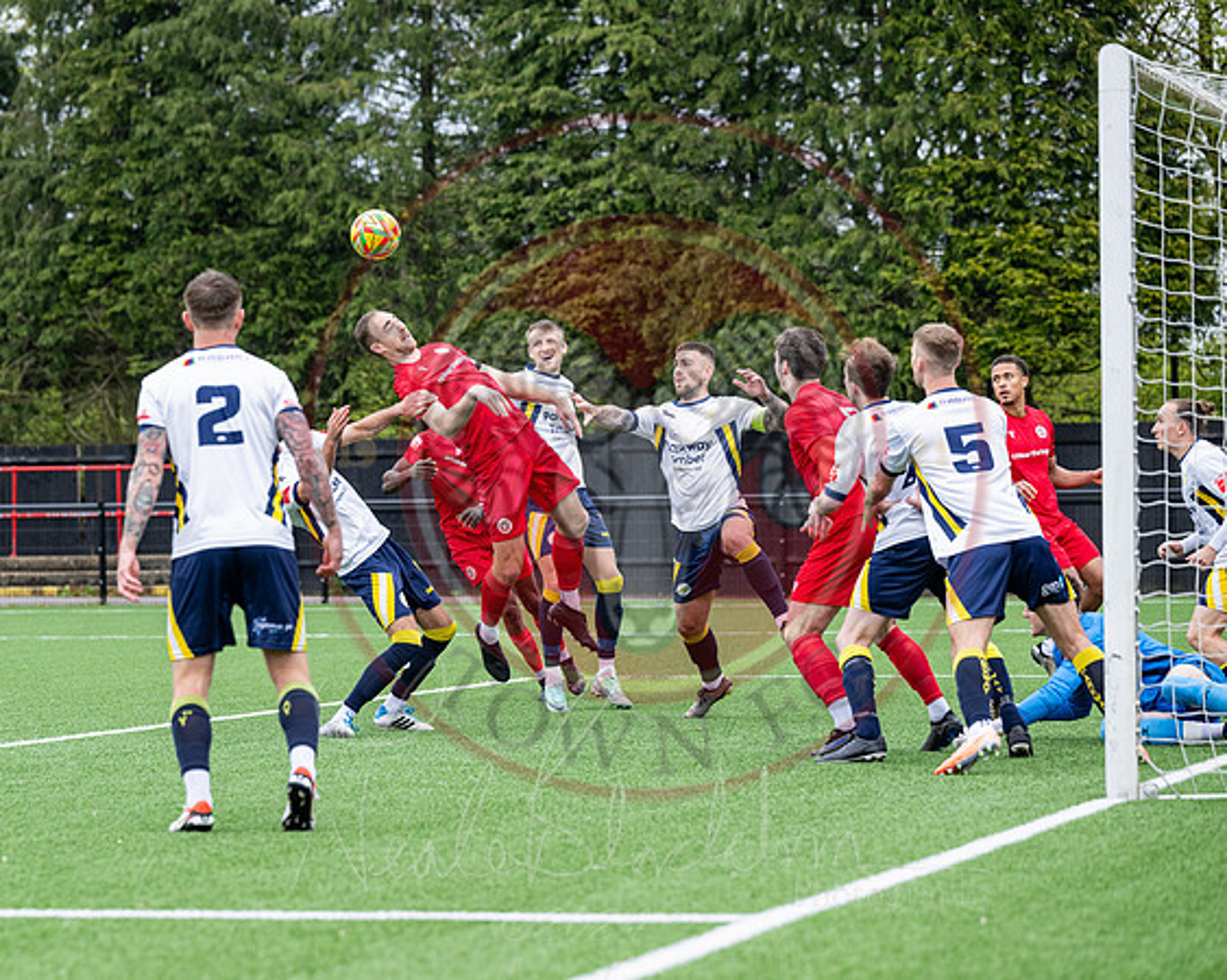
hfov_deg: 13.0
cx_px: 486
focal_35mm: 148
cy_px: 489
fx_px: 5383
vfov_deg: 10.4
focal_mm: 130
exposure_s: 1/1600
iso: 500
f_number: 4
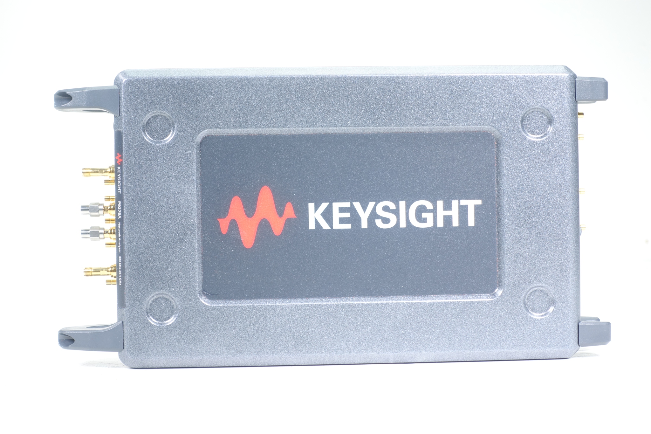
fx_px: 1266
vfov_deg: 19.5
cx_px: 326
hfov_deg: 28.8
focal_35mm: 70
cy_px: 217
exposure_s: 1/80
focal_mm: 25.59
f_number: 3.2
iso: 125
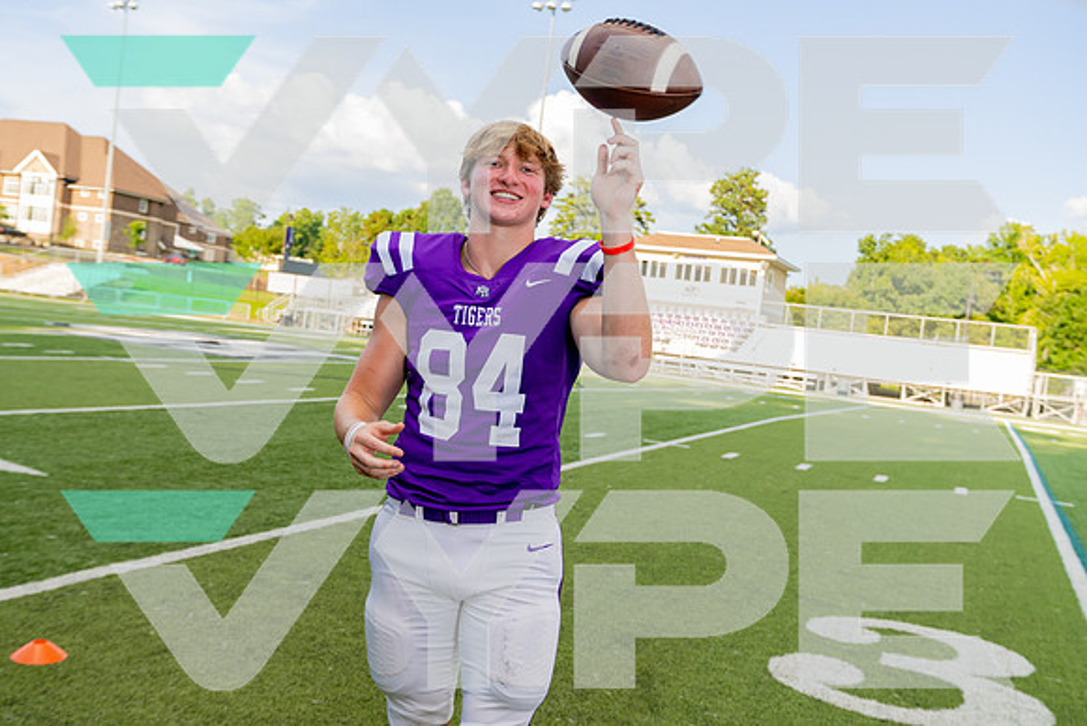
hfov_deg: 51.9
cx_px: 544
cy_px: 363
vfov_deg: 36.0
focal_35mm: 37
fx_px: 1117
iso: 200
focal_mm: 37
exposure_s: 1/200
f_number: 5.6
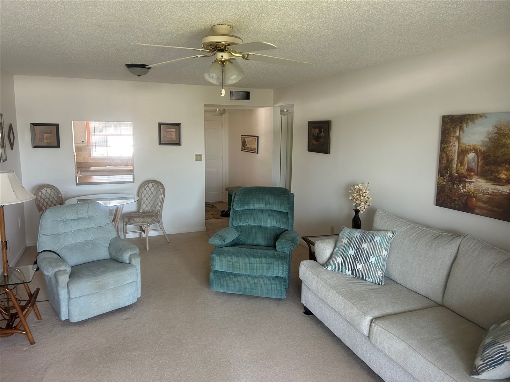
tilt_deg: -9.3
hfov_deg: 67.3
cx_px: 255
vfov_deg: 53.1
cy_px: 191
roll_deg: -0.2
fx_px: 383
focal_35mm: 26
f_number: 1.5
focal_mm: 5.7
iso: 200
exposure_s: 1/60
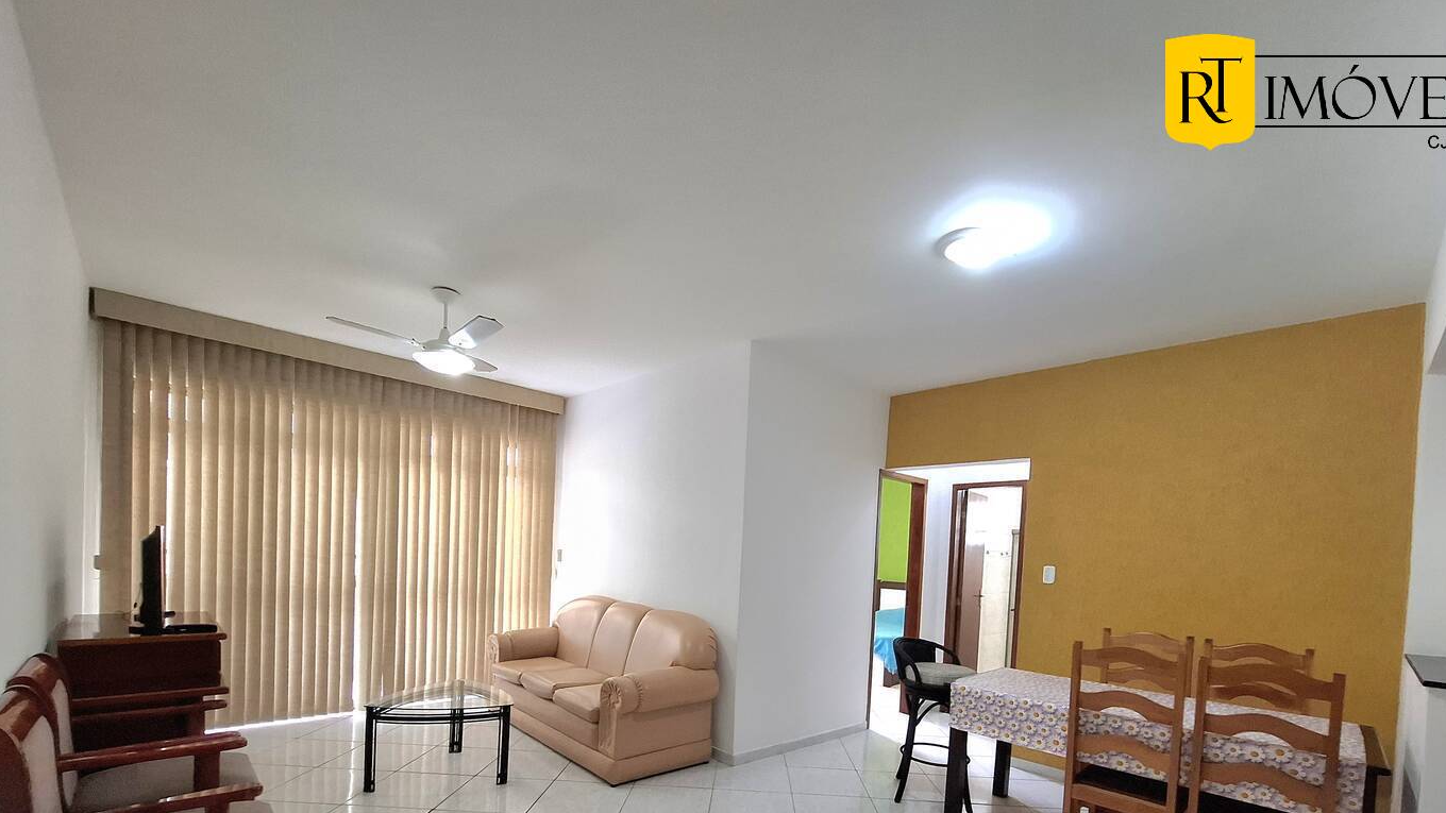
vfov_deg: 67.6
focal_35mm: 15
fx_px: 575
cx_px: 761
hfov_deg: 102.9
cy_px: 572
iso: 200
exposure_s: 1/40
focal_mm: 1.74
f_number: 2.2
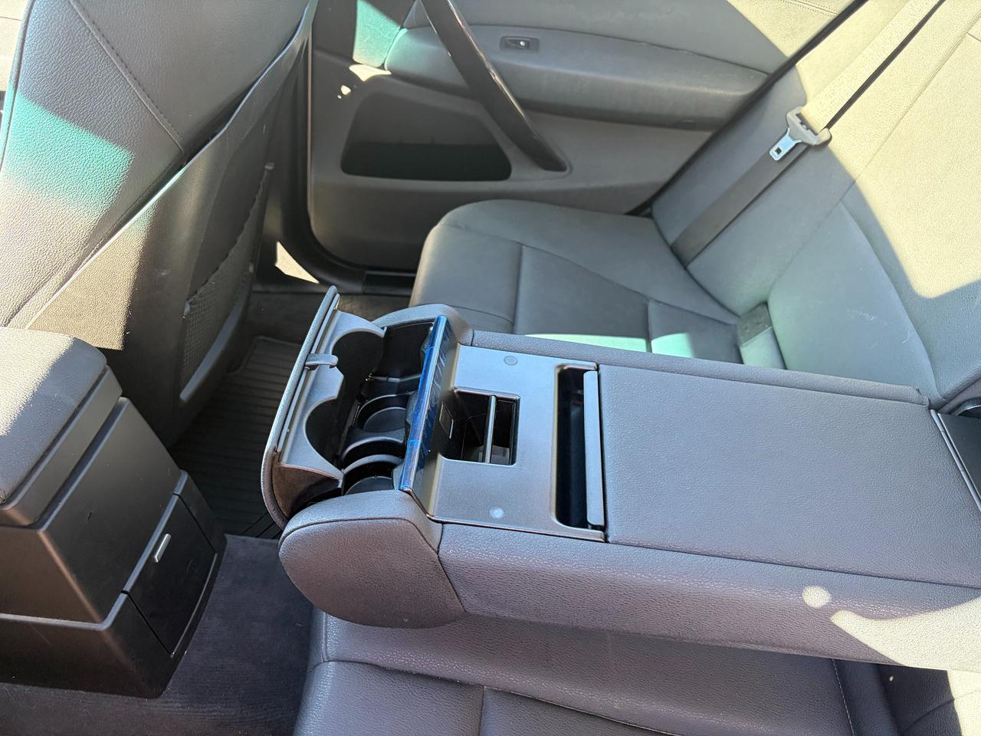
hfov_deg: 67.3
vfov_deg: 53.1
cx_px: 490
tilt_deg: -42.6
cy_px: 368
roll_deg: -1.4
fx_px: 737
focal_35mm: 26
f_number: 1.6
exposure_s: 1/60
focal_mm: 5.96
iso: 200
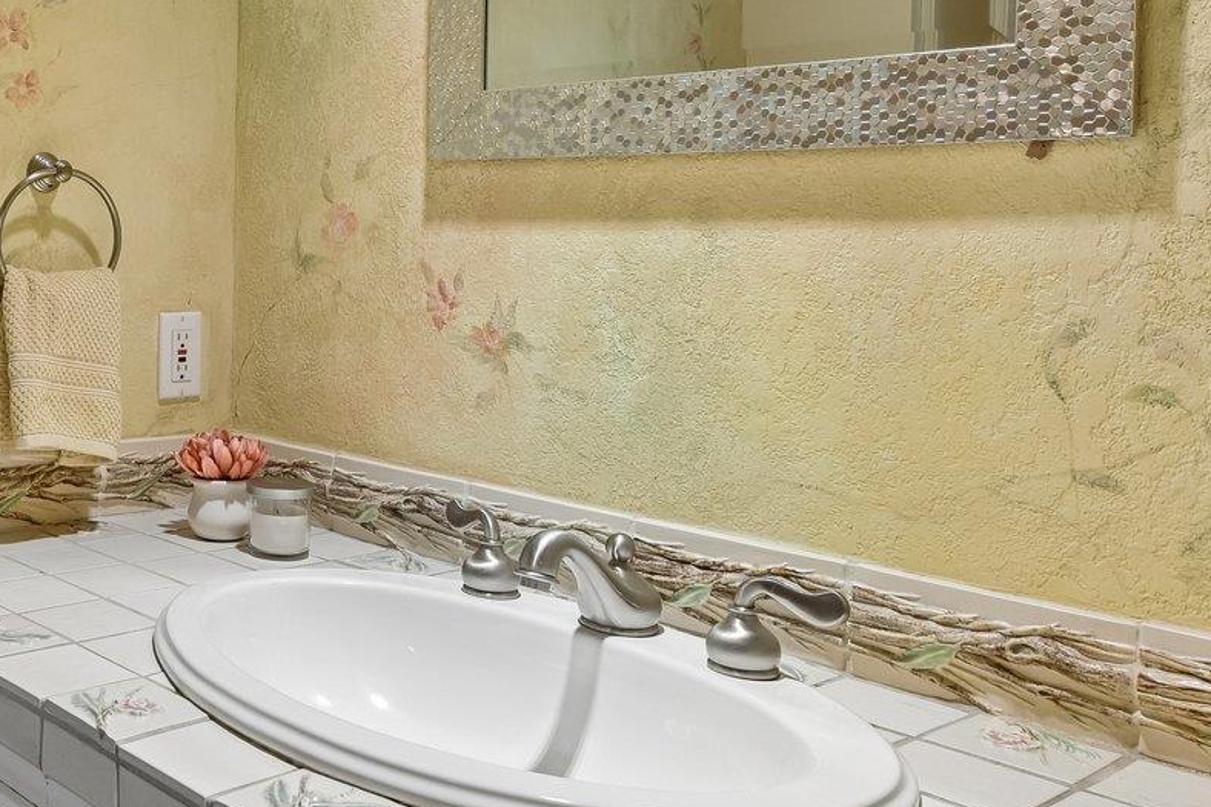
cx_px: 81
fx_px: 1312
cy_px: 239
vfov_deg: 33.7
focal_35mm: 39
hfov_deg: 44.3
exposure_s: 1/15
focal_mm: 15
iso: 220
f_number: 8
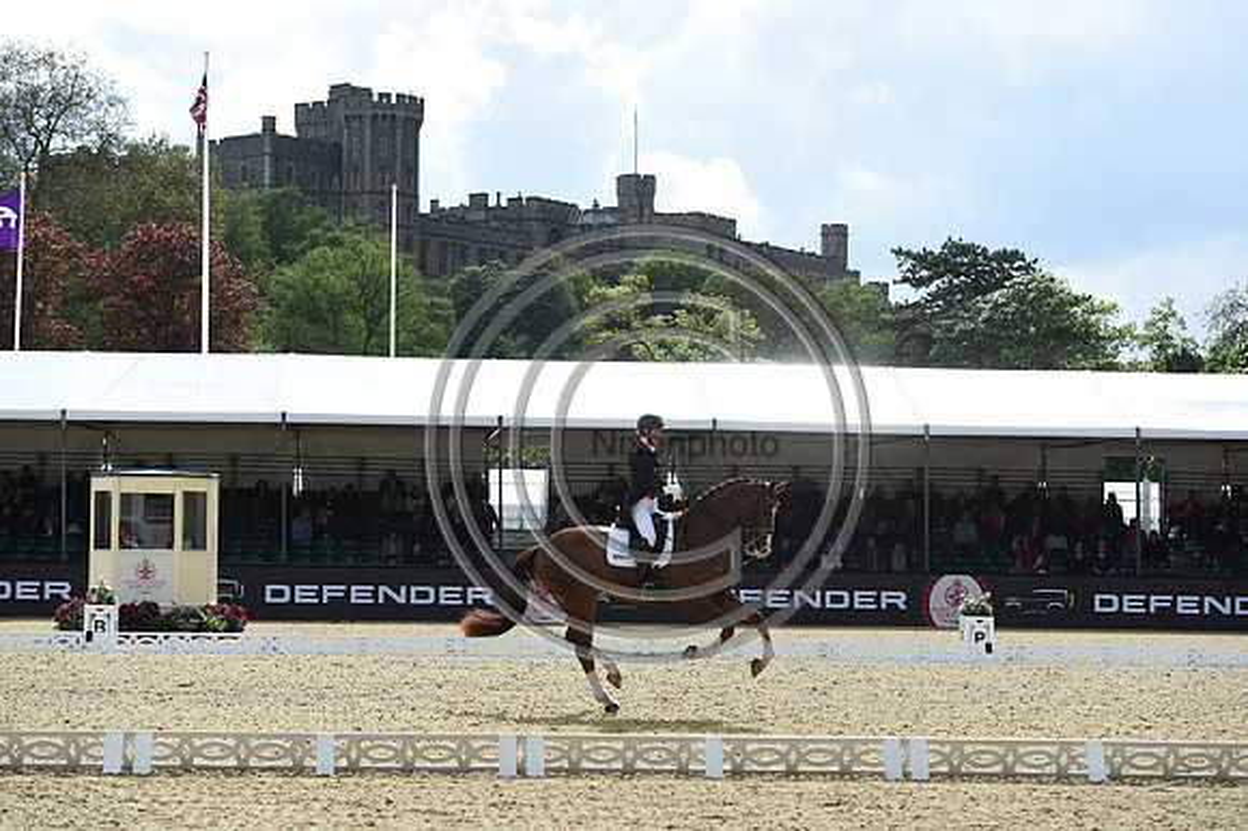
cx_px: 624
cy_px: 416
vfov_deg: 15.9
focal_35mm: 86
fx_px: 2980
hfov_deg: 23.7
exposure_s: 1/1250
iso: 140
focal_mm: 86
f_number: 4.5
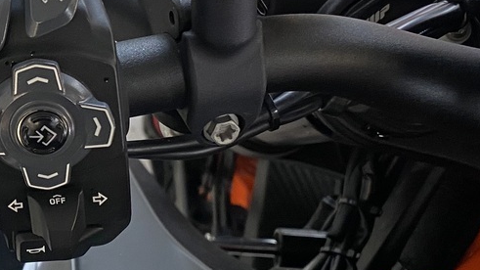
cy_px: 38
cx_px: -106
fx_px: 1056
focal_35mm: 83
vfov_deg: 14.4
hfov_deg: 23.3
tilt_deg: -59.1
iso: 80
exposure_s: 1/50
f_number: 1.8
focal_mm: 4.25
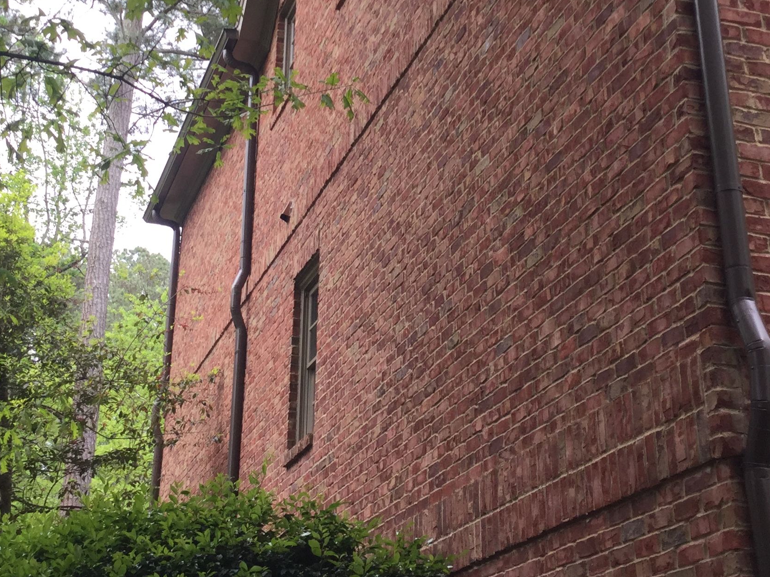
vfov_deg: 23.7
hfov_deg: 31.7
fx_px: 1357
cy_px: 130
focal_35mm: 61
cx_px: 374
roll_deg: -2.3
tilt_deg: +27.8
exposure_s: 1/120
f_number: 2.4
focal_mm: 3.3
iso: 25
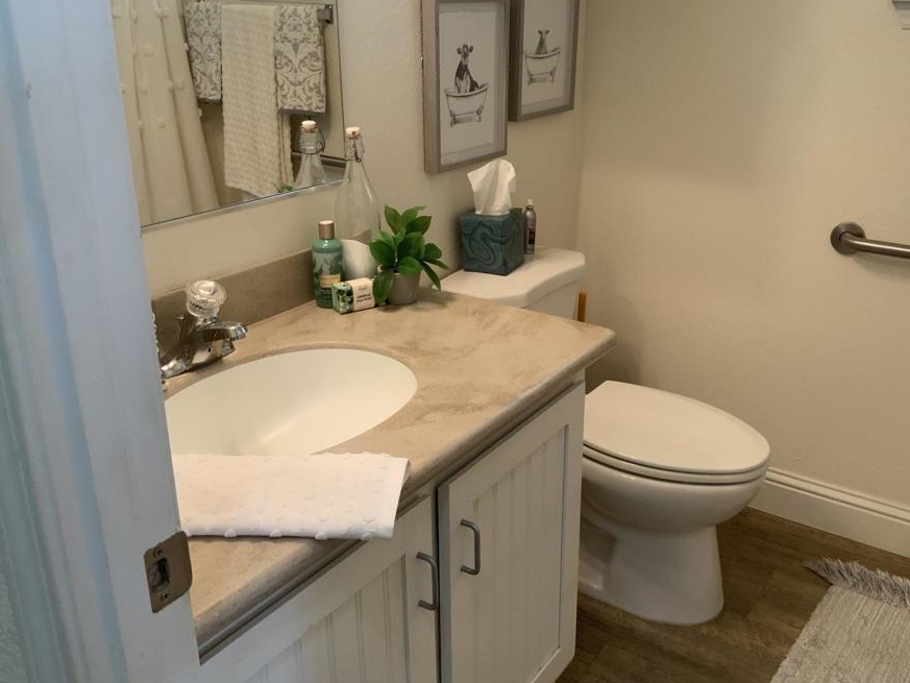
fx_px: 894
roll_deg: -0.3
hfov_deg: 53.8
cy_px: 322
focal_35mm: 34
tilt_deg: -21.6
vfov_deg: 41.8
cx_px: 507
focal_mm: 3
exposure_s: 1/60
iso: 125
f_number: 1.8
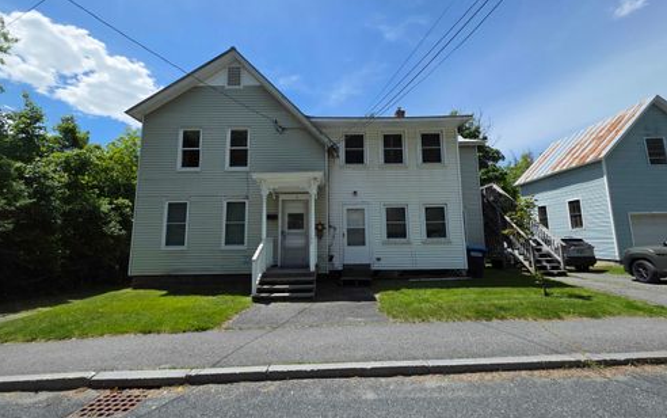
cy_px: 207
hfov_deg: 105.3
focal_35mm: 14
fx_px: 255
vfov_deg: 78.7
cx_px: 335
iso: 40
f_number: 1.9
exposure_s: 1/2128
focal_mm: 2.2
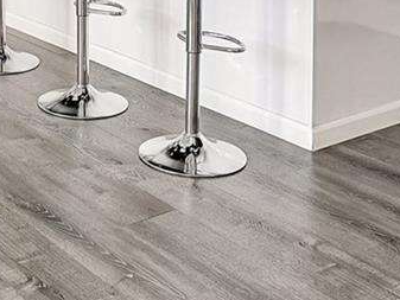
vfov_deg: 17.3
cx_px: 26
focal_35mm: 75
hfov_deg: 25.0
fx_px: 870
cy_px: -169
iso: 640
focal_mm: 16.5
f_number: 13
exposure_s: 1/6
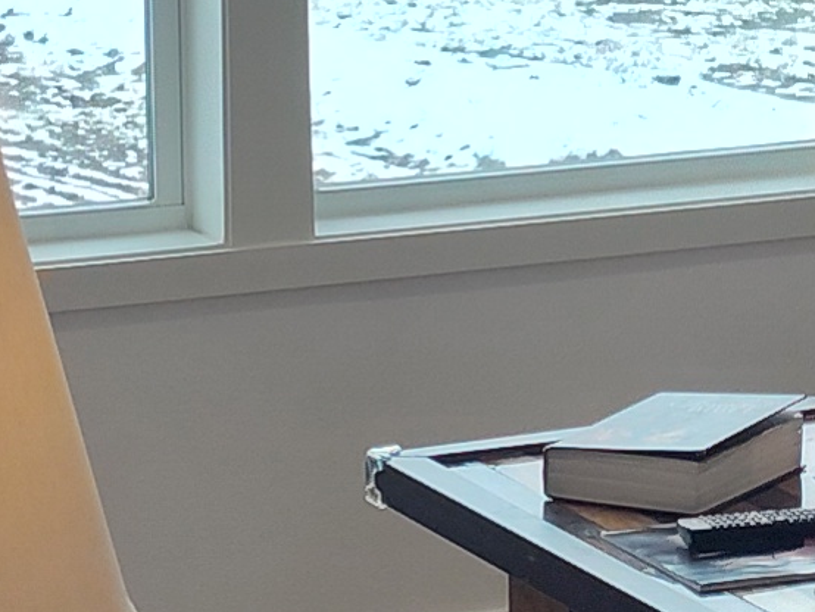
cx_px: 886
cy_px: -125
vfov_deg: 8.6
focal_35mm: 170
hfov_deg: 11.5
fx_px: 4004
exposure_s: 1/200
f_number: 1.8
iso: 134
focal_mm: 5.56
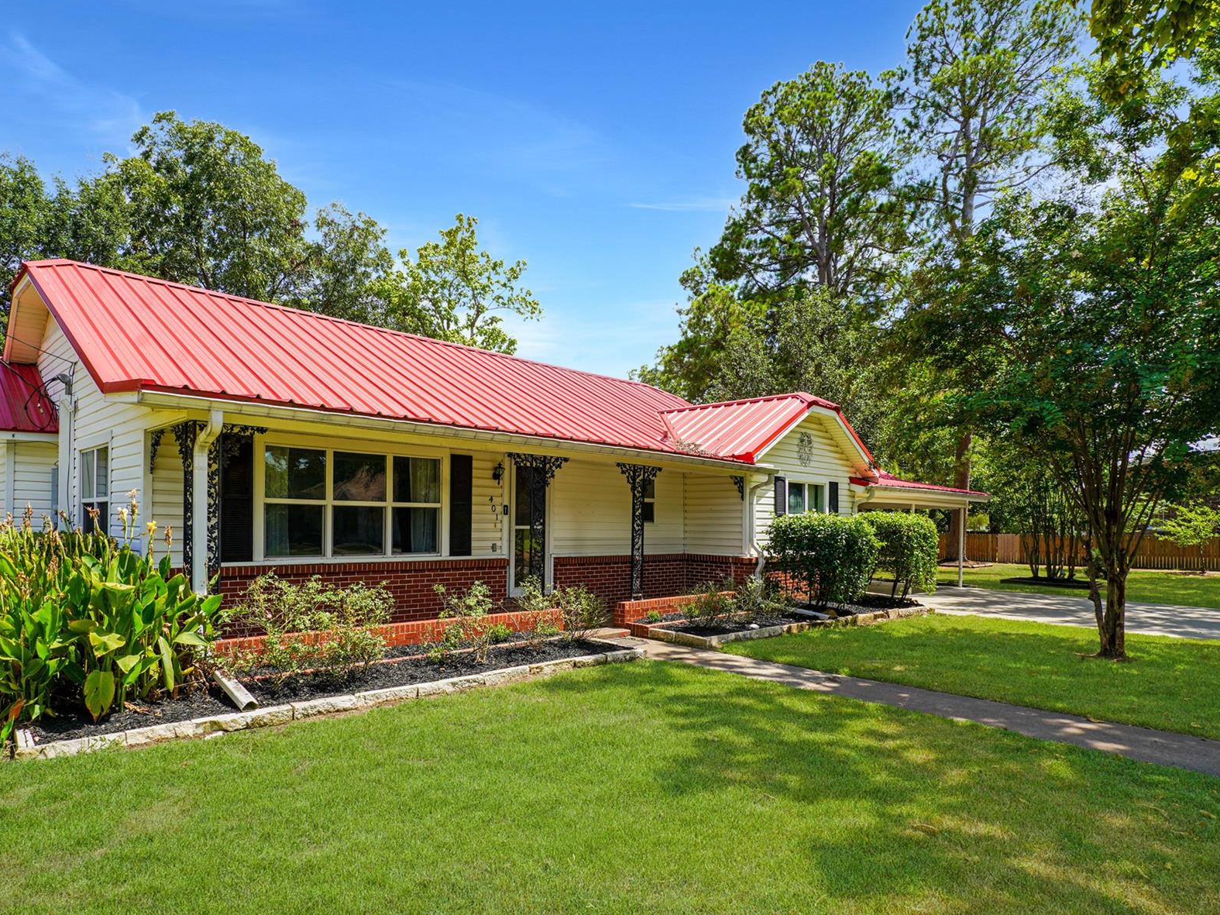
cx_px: 554
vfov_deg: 65.9
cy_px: 476
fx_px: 705
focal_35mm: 20
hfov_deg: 81.5
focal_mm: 16
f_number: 10
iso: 100
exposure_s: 1/125
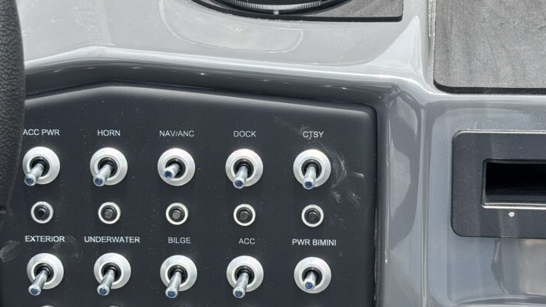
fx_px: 1216
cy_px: 131
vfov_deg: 14.4
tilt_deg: -30.2
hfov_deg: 25.2
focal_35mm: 84
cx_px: 340
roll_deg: +0.8
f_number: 1.6
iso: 32
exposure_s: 1/831
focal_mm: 5.96
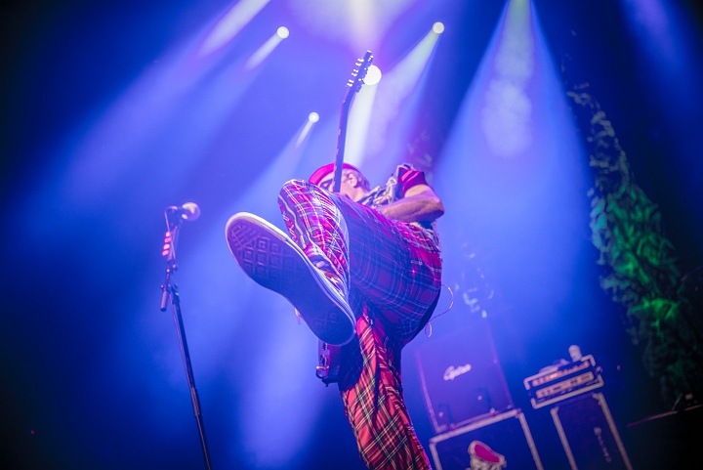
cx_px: 352
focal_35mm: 38
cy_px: 235
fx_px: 742
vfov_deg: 35.1
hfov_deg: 50.7
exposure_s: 1/80
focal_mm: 38
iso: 2000
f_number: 2.8
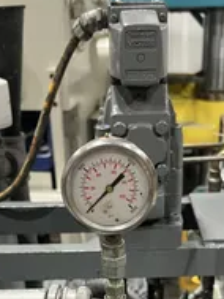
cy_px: 275
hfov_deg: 26.6
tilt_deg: -29.2
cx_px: 121
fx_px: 474
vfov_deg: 32.9
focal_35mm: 55
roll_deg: +2.2
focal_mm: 5.7
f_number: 1.5
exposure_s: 1/60
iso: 125
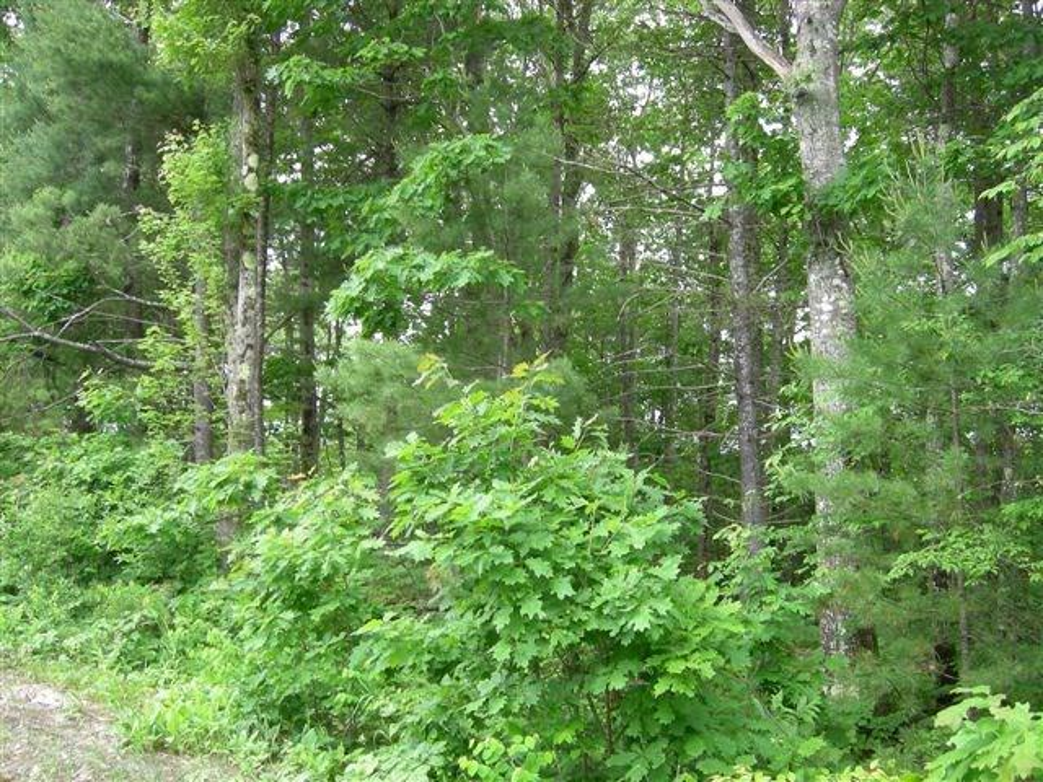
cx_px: 522
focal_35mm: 36
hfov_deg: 51.4
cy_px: 391
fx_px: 1085
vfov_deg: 39.7
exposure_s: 1/52.1
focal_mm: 7.5
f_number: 3
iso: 64
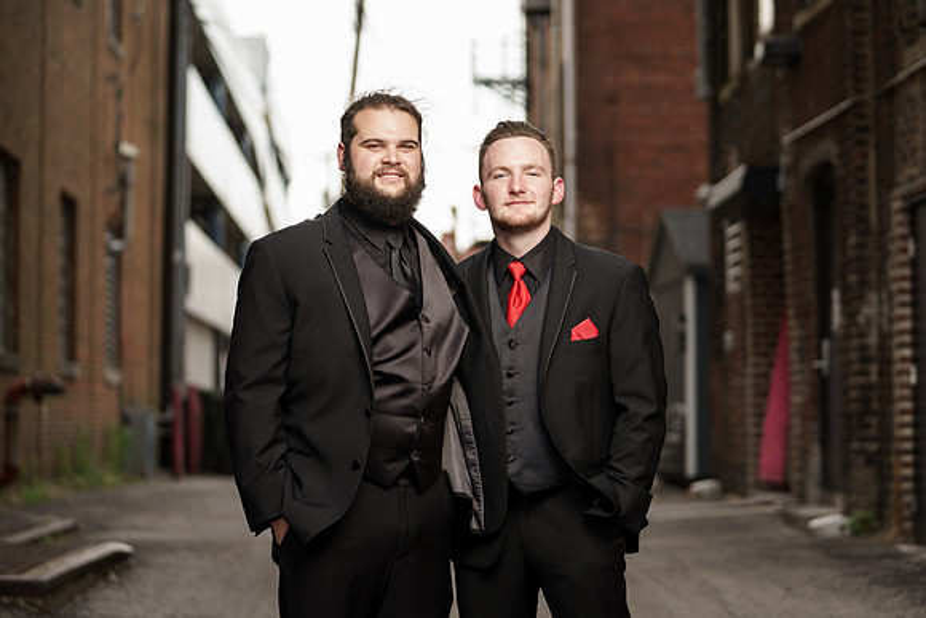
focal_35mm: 83
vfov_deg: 16.5
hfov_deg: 24.5
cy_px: 309
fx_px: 2135
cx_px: 463
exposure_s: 1/250
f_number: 2.8
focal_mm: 83
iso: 50
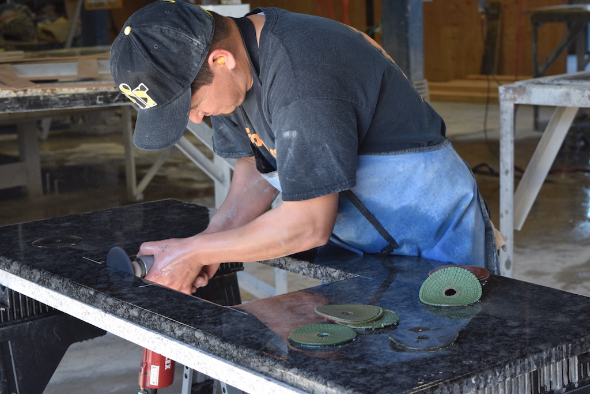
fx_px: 1180
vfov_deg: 18.9
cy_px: 197
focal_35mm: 72
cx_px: 295
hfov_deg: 28.1
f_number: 5.3
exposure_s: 1/125
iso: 400
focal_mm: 48
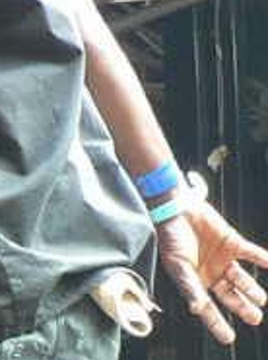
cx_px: -132
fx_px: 1212
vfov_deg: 16.6
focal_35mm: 117
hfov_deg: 12.0
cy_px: 37
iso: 100
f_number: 2.8
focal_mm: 6.2
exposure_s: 1/30
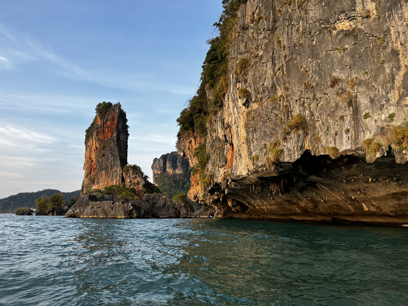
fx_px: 306
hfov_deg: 67.3
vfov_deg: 53.1
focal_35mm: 26
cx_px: 204
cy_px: 153
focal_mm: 5.7
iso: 50
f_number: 1.5
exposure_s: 1/493
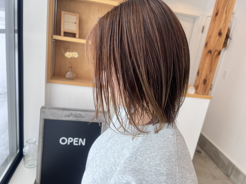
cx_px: 123
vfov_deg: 53.1
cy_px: 92
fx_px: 185
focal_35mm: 26
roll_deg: -8.6
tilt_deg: -16.6
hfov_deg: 67.3
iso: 32
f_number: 1.5
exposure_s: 1/129
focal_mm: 5.7
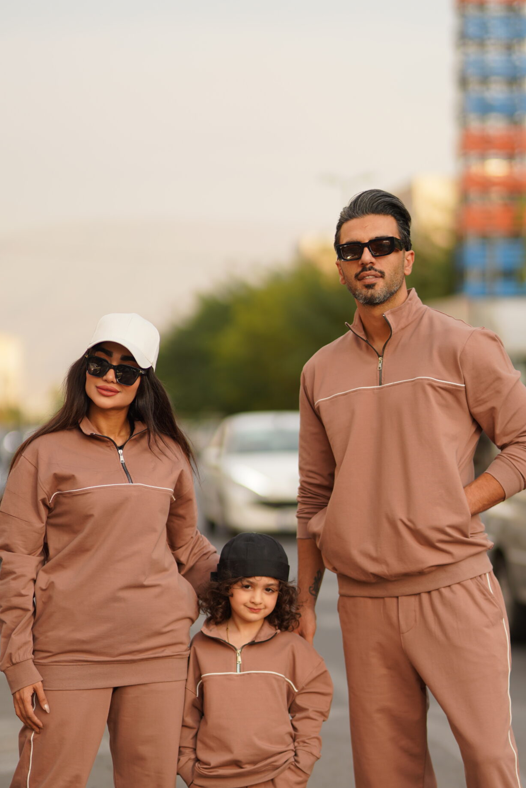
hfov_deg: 11.6
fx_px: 2585
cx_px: 263
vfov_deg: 17.3
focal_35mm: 118
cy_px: 520
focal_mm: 85
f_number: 1.4
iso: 100
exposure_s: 1/2000
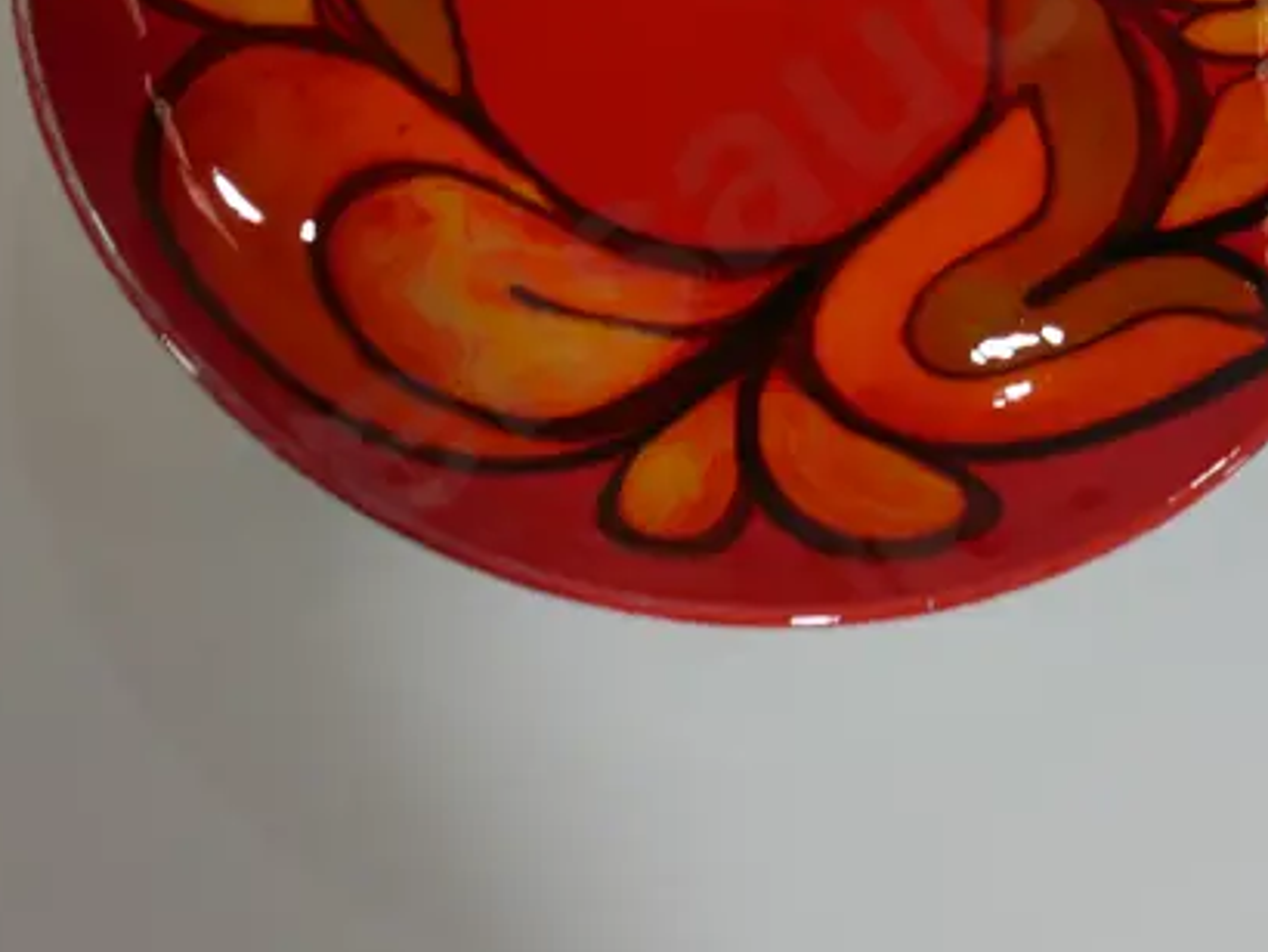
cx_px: 894
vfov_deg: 14.6
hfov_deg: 19.5
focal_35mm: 100
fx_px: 3665
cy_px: 73
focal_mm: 20
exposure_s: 1/60
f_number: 4.4
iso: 200
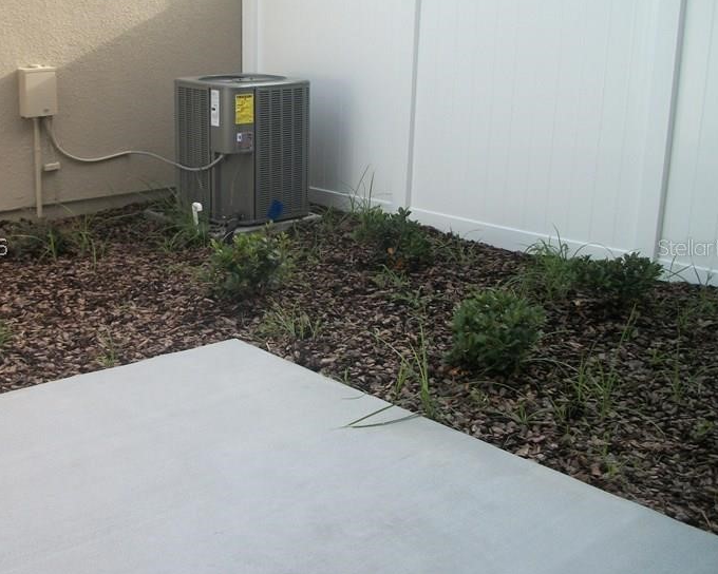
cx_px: 216
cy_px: 247
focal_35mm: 47
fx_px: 999
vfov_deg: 32.0
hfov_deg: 38.9
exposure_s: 1/320
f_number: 2.9
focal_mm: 5.7
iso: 80
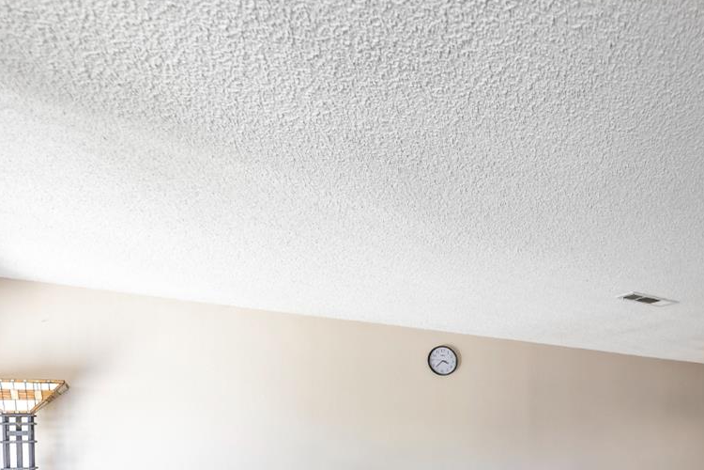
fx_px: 548
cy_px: 459
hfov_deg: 55.2
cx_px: 655
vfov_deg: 41.1
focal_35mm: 28
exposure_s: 1/160
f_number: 2.8
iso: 1250
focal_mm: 14
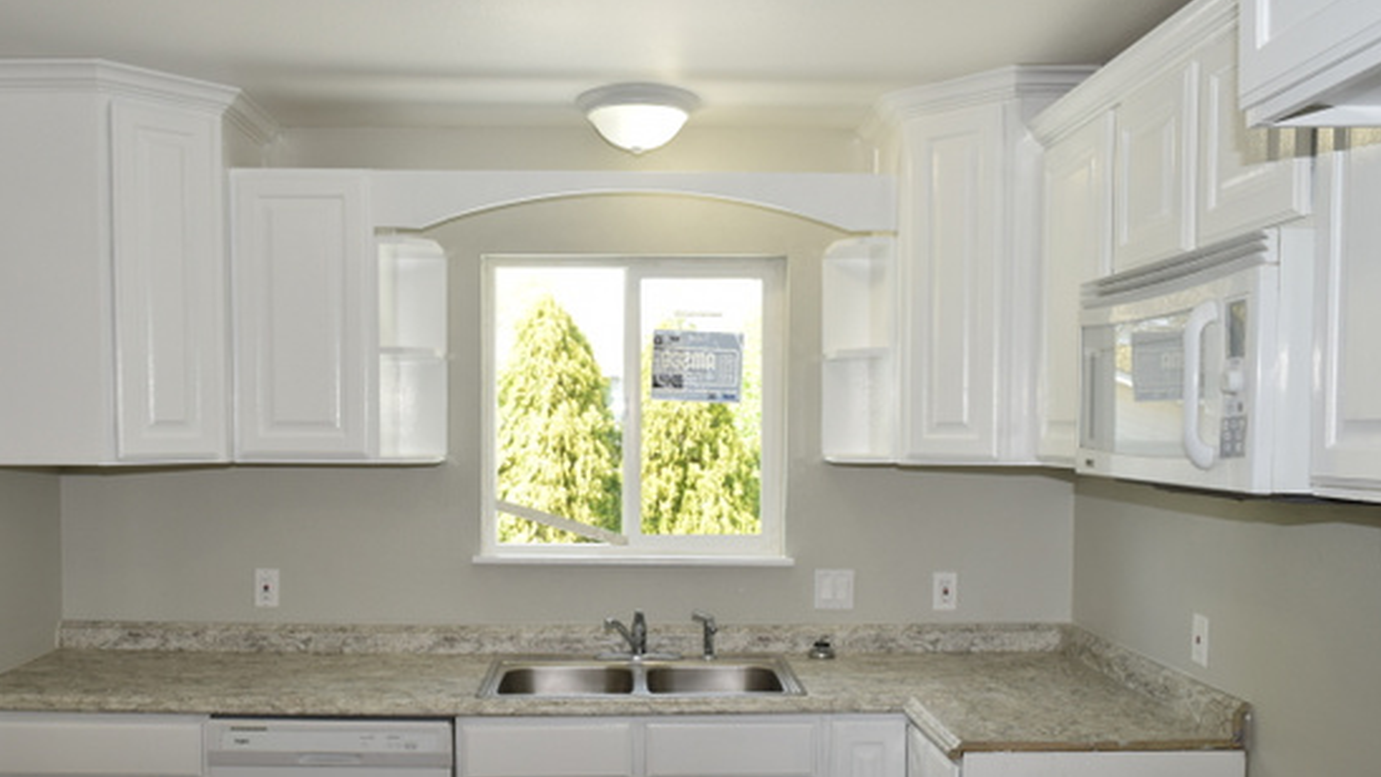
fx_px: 1209
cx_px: 641
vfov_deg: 35.4
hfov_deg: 59.4
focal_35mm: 33
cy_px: 503
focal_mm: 18
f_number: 5.6
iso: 400
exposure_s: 1/125
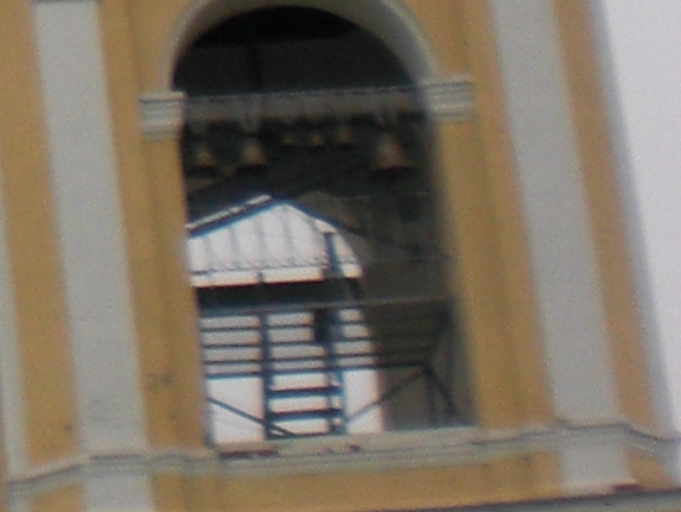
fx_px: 4251
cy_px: -880
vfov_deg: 6.4
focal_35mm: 216
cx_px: -1218
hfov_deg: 8.1
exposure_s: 1/250
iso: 64
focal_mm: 6.3
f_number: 3.1
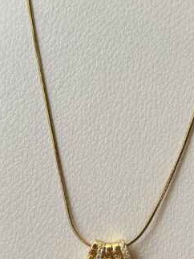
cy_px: 198
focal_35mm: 99
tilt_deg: -36.1
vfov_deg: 19.7
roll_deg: -2.1
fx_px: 740
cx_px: 127
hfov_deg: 14.9
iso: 64
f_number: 1.78
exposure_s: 1/385
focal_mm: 6.76
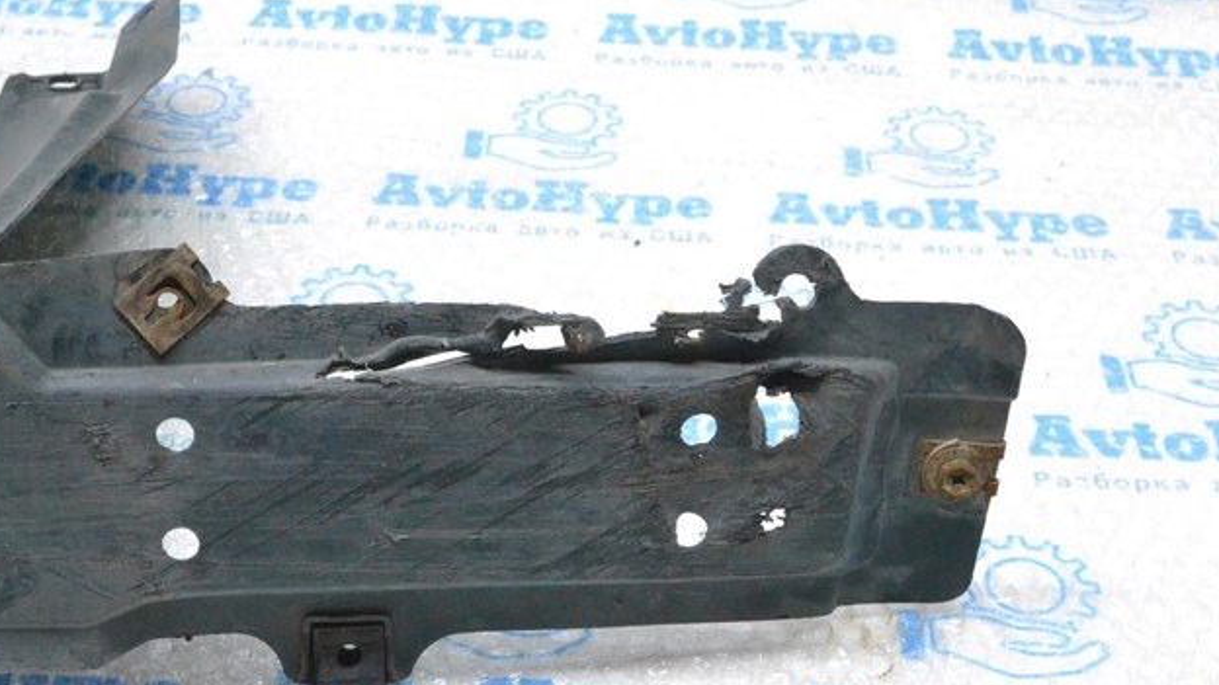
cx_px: 598
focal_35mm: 58
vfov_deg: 20.7
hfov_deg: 36.0
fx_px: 1875
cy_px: 336
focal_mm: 36
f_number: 11
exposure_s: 1/100
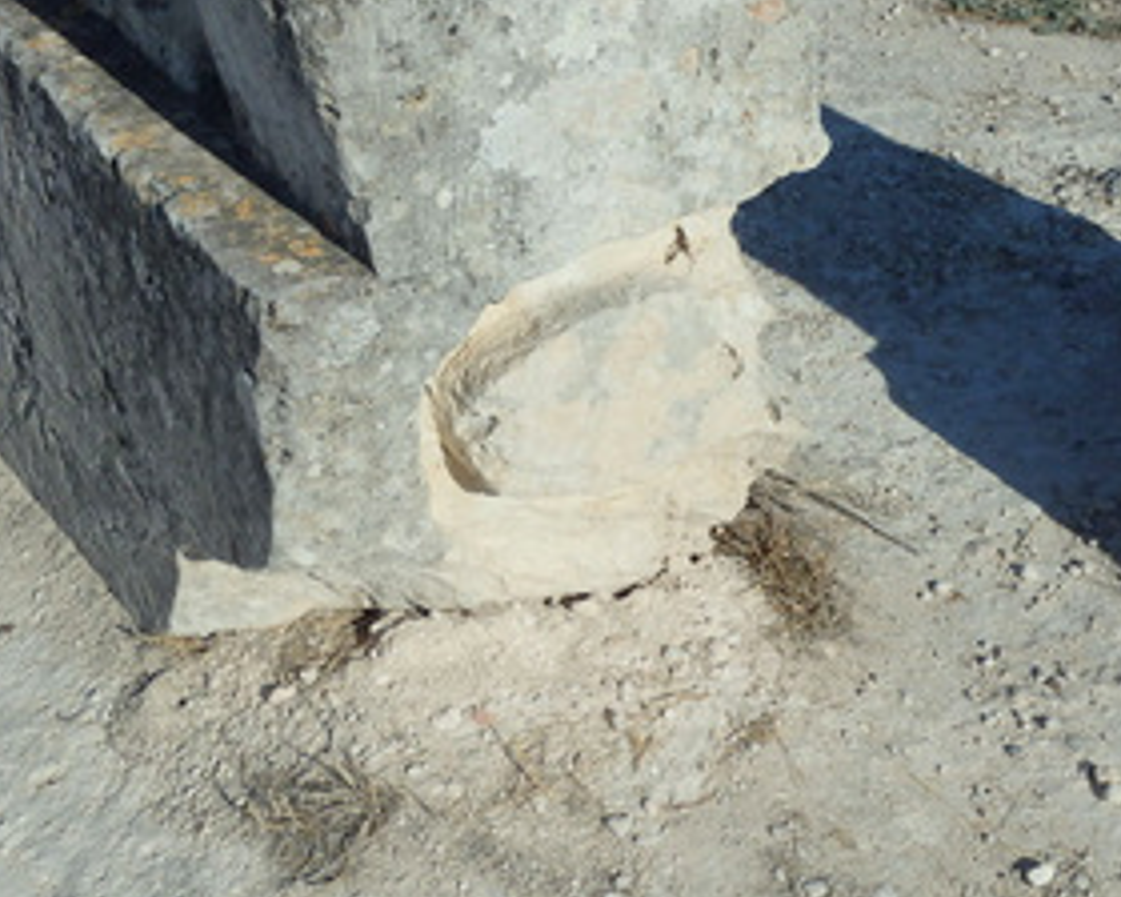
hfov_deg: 25.4
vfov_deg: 20.4
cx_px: 589
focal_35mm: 75
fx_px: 2488
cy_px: 414
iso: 125
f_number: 14
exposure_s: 1/250
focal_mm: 7.7
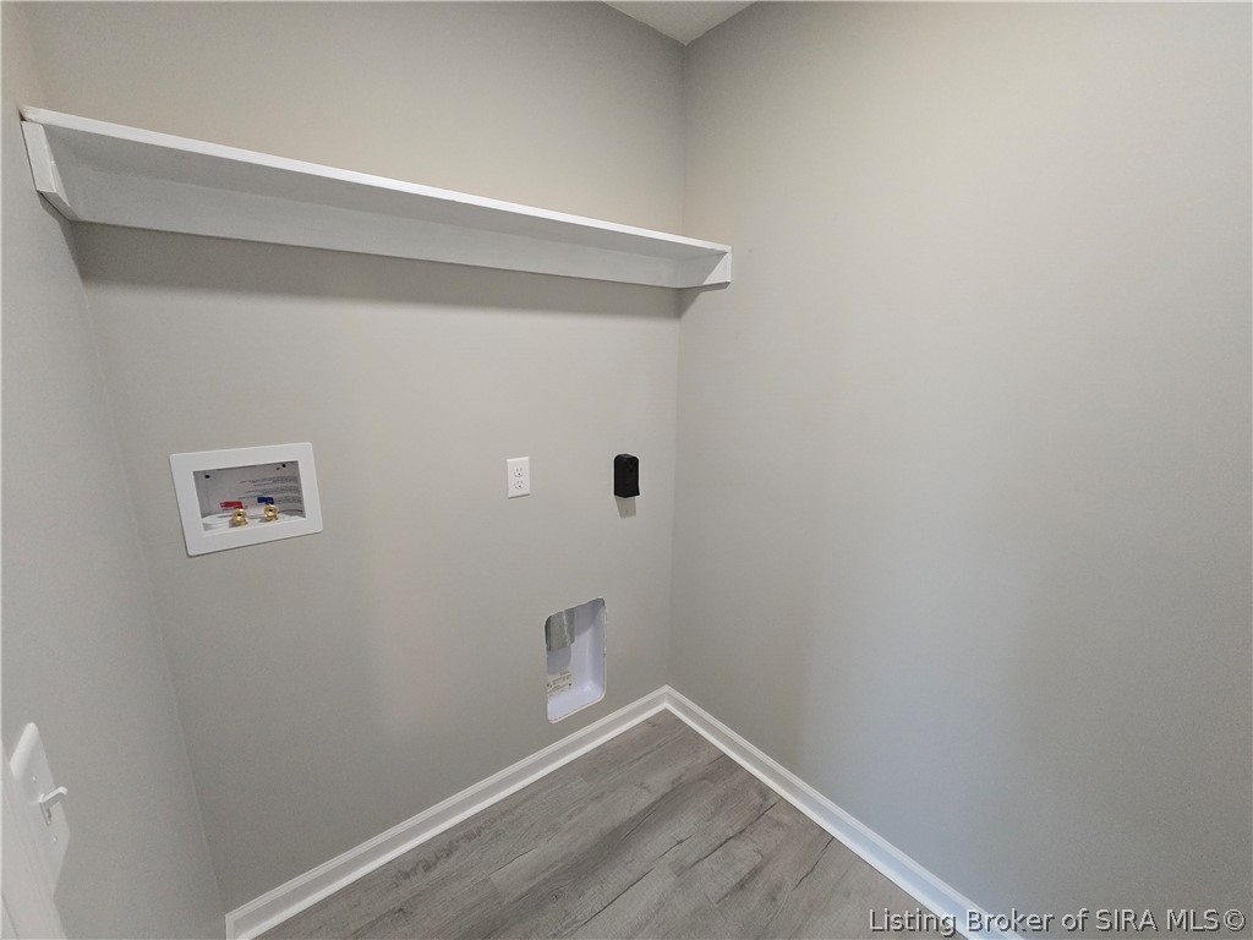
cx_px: 626
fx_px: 471
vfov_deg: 89.9
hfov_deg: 106.2
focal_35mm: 13
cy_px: 470
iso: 320
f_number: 2.2
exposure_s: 1/62.3
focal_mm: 2.2
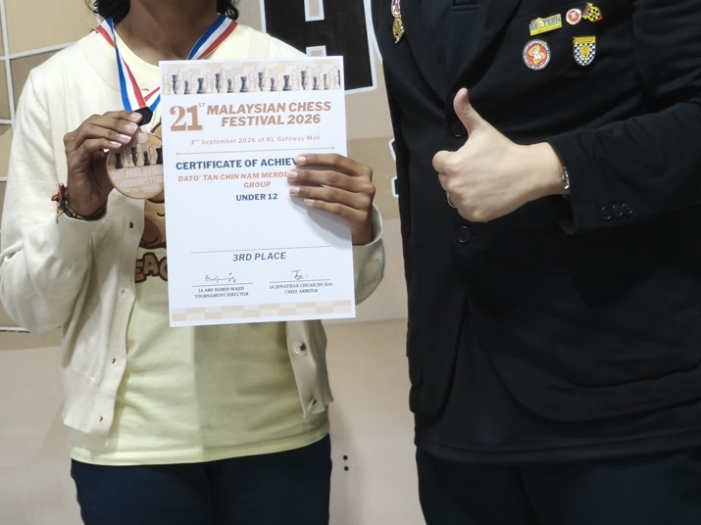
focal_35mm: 103
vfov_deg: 14.3
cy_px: 166
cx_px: 342
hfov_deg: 19.1
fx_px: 2085
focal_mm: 7.1
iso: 1000
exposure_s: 1/50
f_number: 1.9
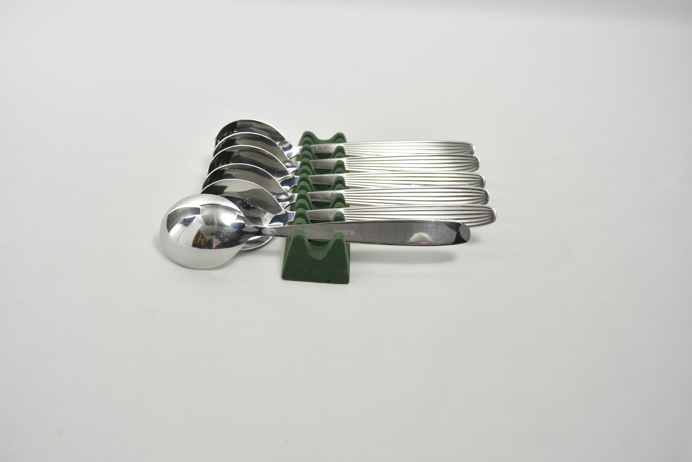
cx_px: 346
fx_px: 721
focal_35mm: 38
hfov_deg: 51.3
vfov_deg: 35.5
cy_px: 231
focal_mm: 25
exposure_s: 1/4
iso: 400
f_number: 5.6
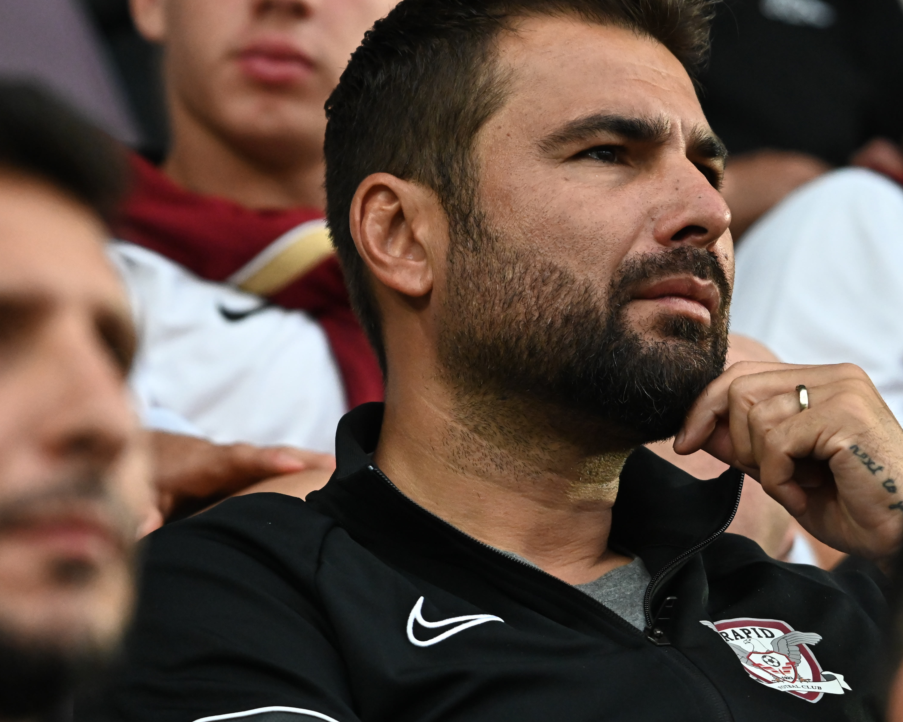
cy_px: 232
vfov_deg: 3.4
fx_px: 12267
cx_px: 549
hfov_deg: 4.2
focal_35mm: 459
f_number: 5.6
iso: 3200
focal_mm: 250
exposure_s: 1/640
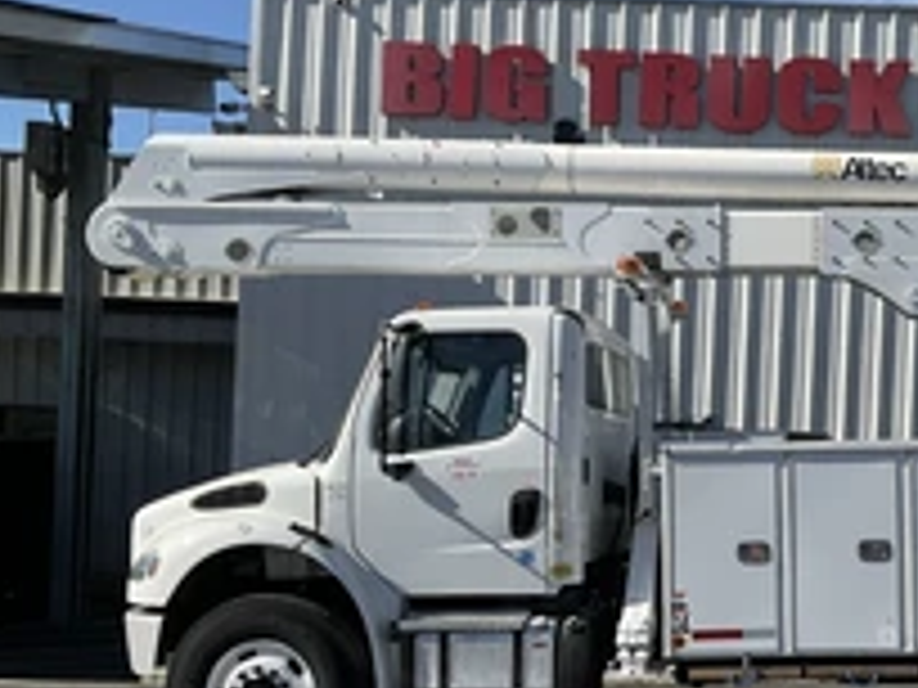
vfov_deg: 25.5
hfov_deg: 31.9
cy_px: 463
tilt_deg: -0.3
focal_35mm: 57
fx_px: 1512
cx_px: 850
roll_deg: -3.7
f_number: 1.8
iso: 16
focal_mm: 3
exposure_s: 1/2141
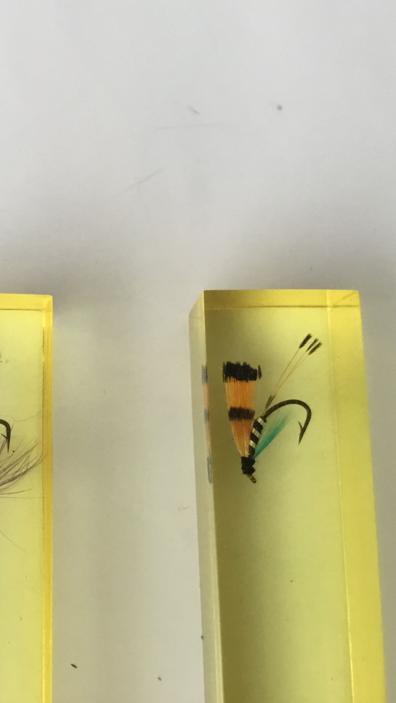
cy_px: 347
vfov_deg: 44.6
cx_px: 1
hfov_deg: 24.8
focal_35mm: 46
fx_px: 859
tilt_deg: -80.7
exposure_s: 1/33
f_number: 2.4
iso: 100
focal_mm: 3.3
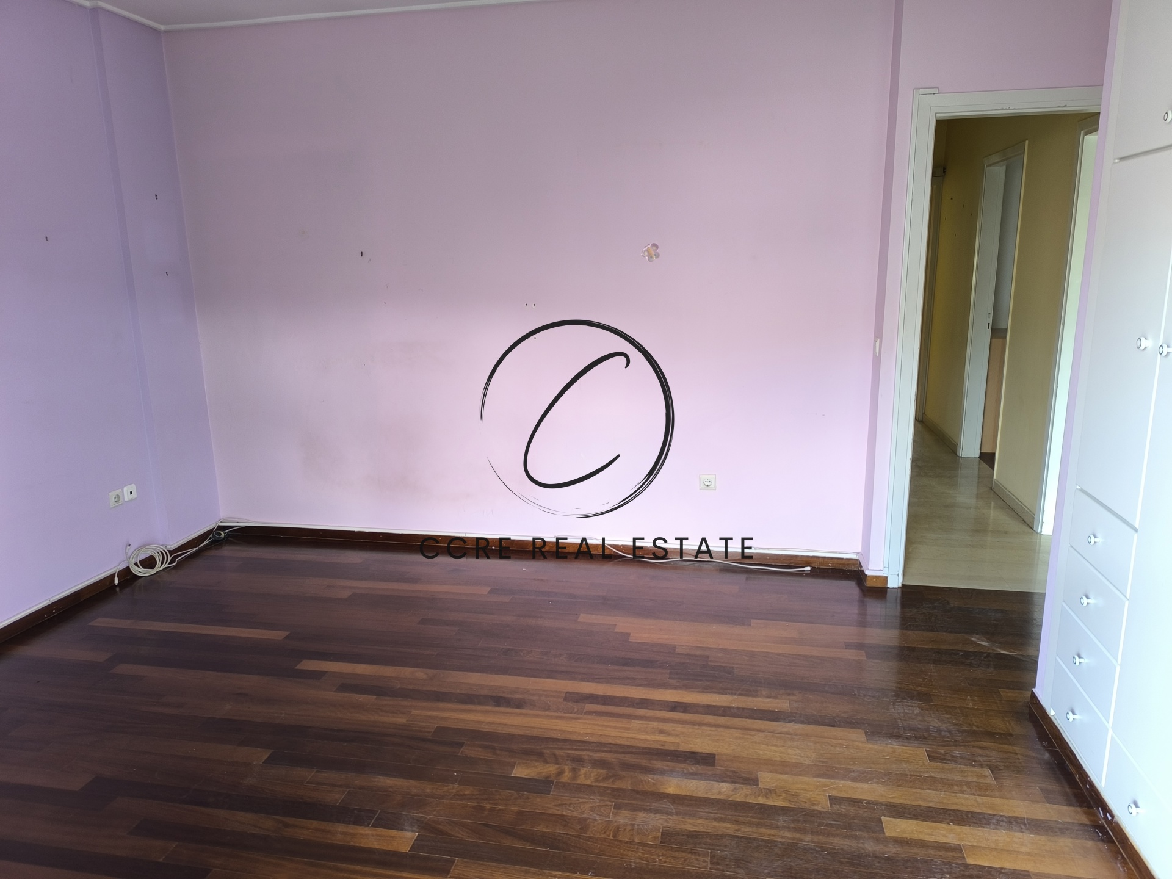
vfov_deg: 58.9
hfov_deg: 73.9
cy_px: 440
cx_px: 586
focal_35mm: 23
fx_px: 779
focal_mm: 6.14
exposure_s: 1/50
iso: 500
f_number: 1.65
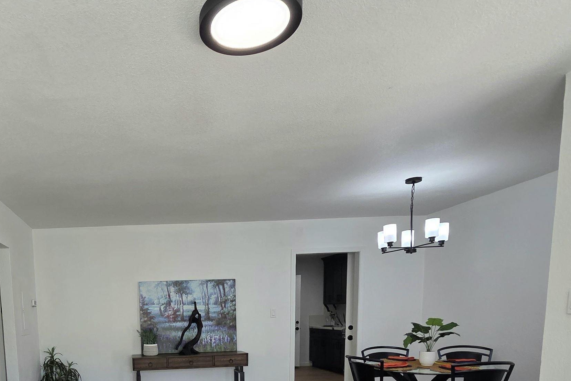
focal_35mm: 25
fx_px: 397
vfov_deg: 44.2
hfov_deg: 67.4
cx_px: 149
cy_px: 377
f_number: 2.2
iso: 50
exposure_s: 1/120
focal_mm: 2.2
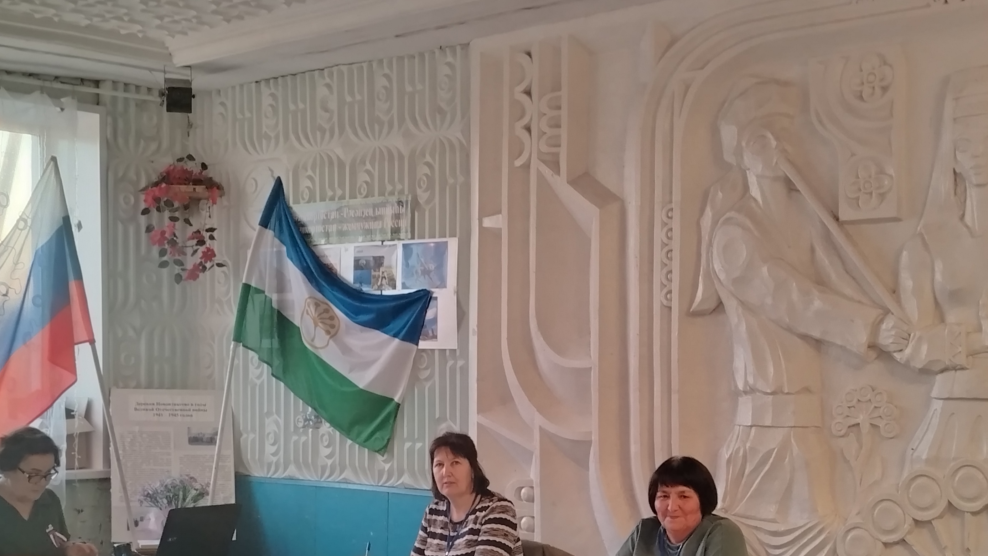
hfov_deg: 37.8
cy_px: 454
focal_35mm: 55
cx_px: 536
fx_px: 1441
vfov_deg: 21.5
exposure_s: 1/33.3
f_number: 1.75
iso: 556
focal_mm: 5.25
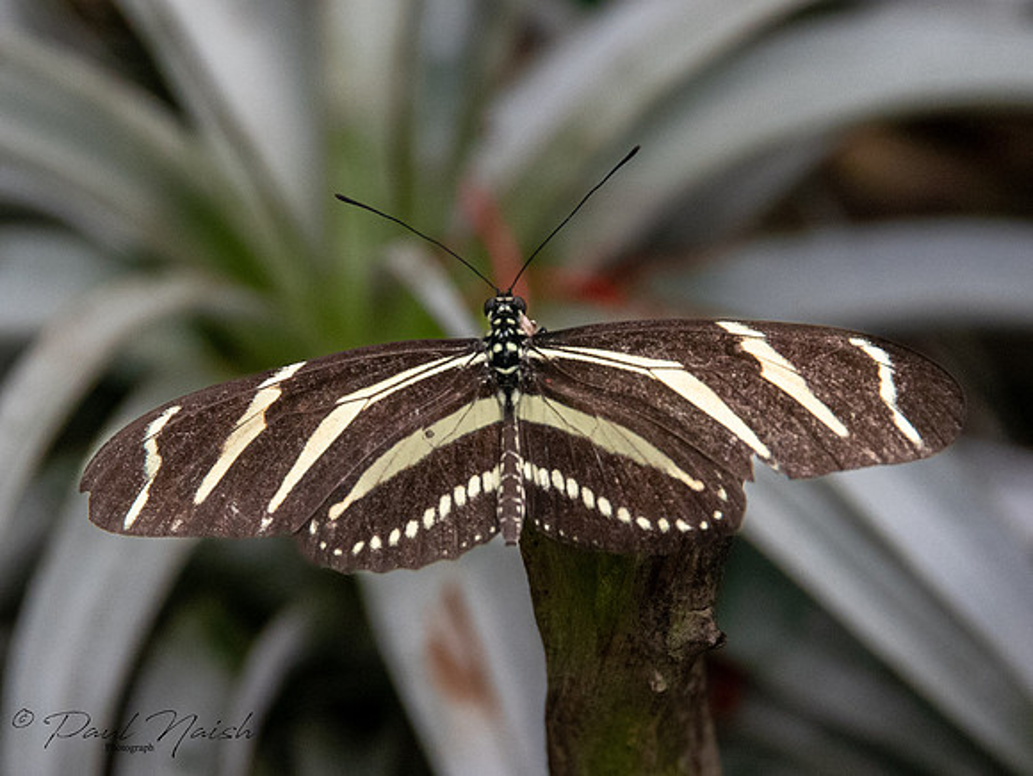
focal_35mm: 609
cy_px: 417
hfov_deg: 3.3
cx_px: 493
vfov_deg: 2.4
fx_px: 18199
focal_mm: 300
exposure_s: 1/320
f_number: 7.1
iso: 4000
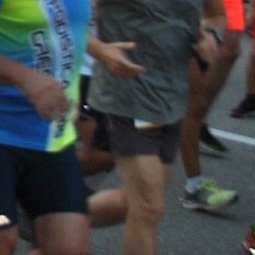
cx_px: -572
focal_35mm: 179
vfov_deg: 9.6
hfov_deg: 8.0
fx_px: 1492
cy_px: -80
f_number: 3.5
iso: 180
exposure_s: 1/125
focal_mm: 18
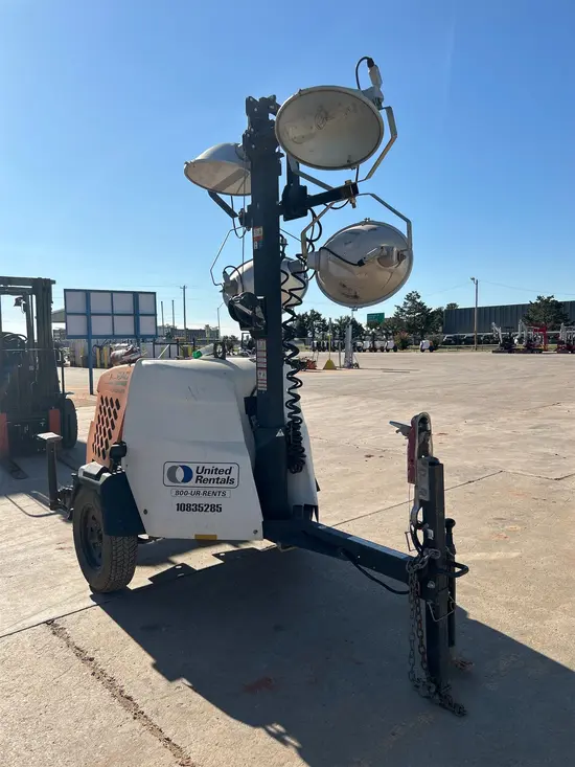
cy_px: 384
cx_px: 288
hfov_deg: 53.1
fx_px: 576
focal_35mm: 26
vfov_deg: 67.3
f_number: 1.5
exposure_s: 1/5882
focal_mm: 5.7
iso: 50
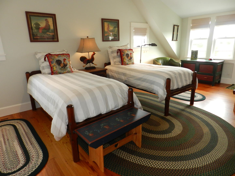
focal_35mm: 23
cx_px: 118
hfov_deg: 73.9
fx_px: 156
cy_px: 88
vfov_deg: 58.9
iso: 220
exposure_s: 1/30
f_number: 3.4
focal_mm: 4
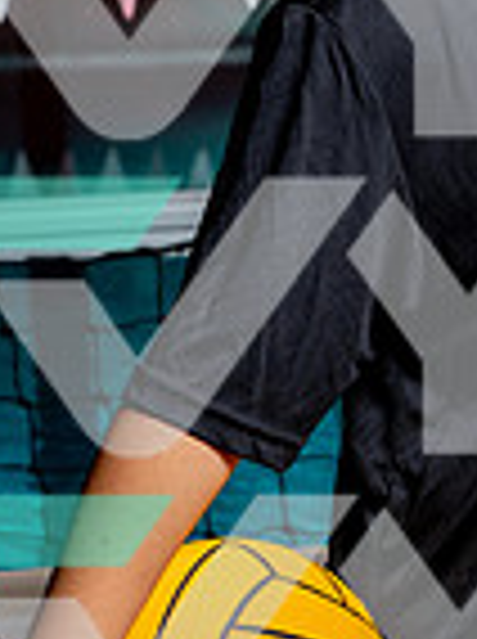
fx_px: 3207
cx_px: 576
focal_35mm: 174
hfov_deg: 8.4
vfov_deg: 11.4
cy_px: 320
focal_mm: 57
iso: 100
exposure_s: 1/250
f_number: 5.6
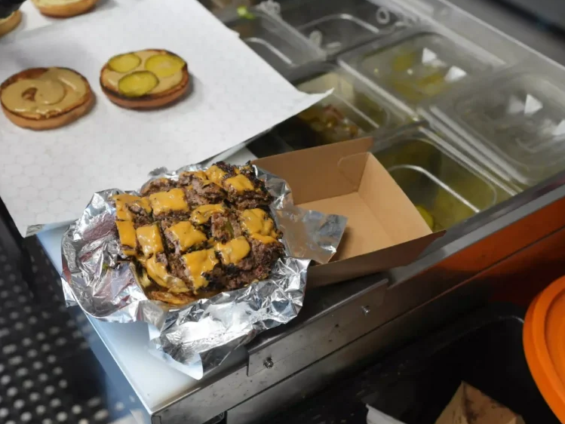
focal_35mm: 46
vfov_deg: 31.5
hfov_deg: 40.6
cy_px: 213
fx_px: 751
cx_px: 180
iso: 1250
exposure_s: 1/160
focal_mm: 35
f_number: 4
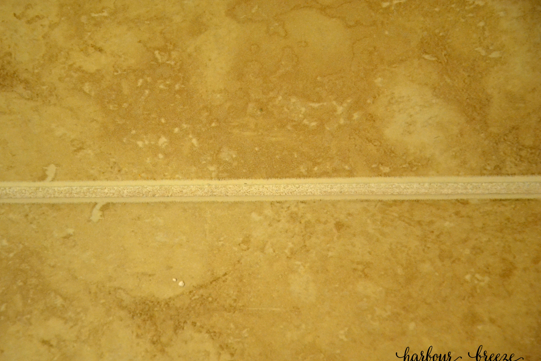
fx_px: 2683
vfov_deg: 7.7
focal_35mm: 179
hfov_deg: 11.5
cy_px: 187
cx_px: 241
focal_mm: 105
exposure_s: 1/20
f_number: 5.6
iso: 3200
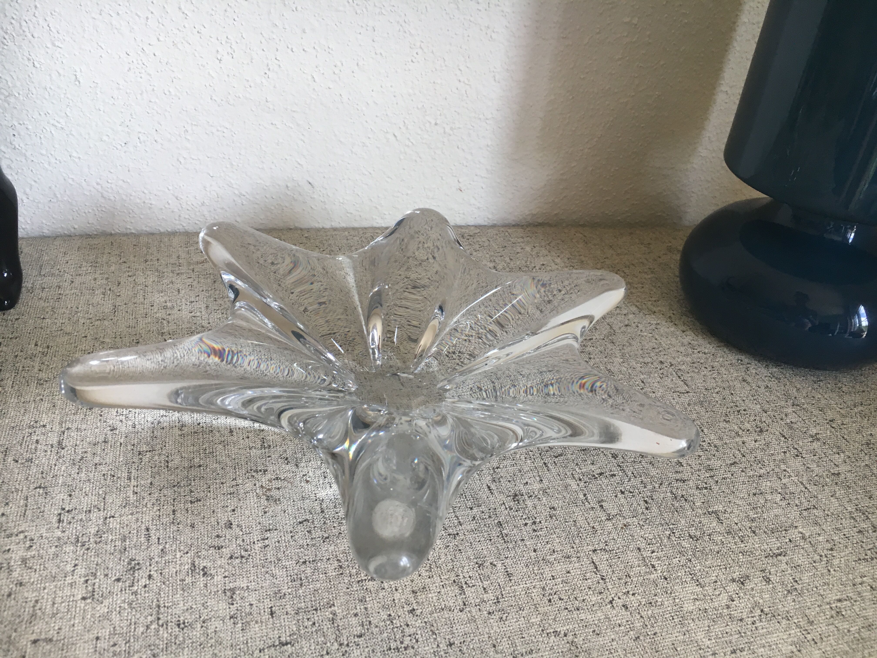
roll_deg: -8.1
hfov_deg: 61.7
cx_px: 438
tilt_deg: -35.0
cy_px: 329
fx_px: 735
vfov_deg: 48.2
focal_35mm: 29
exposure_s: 1/33
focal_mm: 4.15
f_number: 2.2
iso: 40
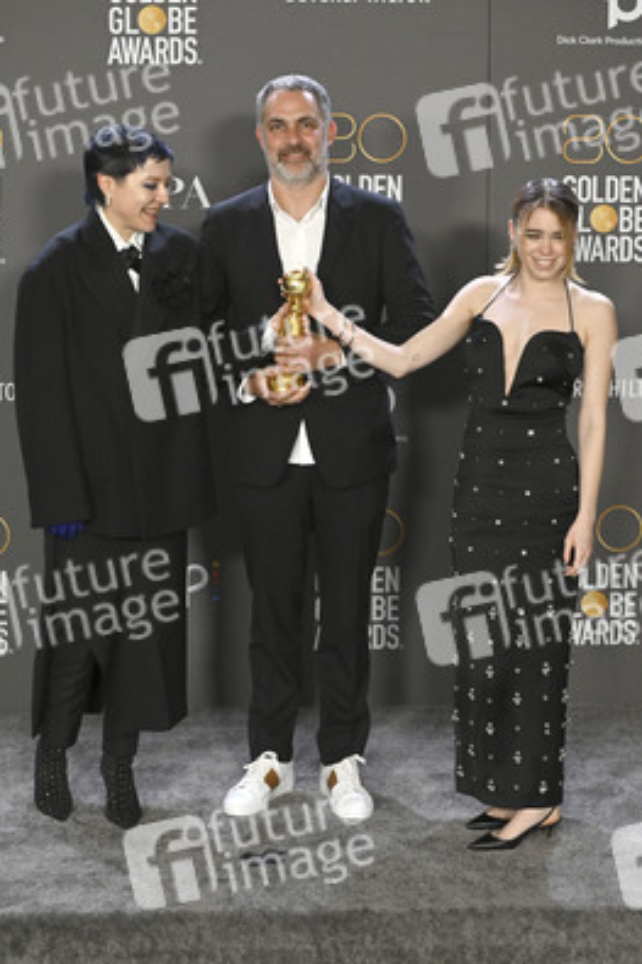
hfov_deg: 16.8
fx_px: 2168
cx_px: 320
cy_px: 486
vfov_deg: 25.1
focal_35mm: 81
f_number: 7.1
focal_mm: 80
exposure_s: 1/500
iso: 6400
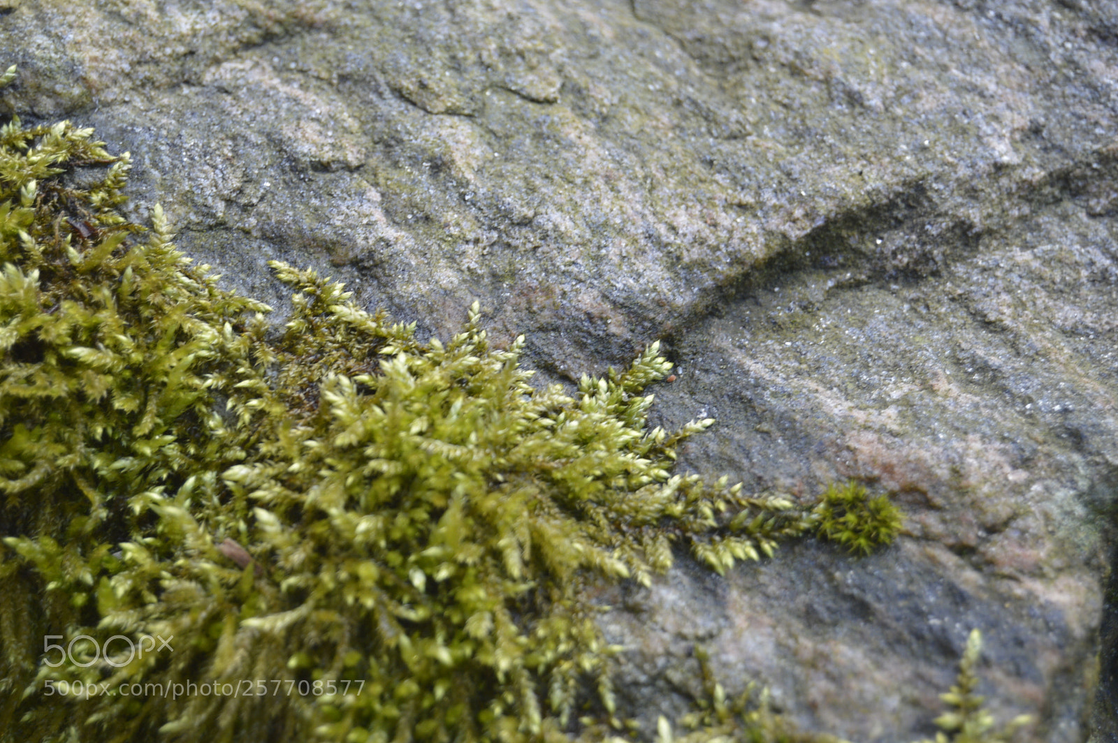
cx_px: 559
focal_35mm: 82
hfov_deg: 24.6
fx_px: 2560
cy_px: 372
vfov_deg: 16.5
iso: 250
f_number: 5.6
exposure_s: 1/125
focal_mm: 55
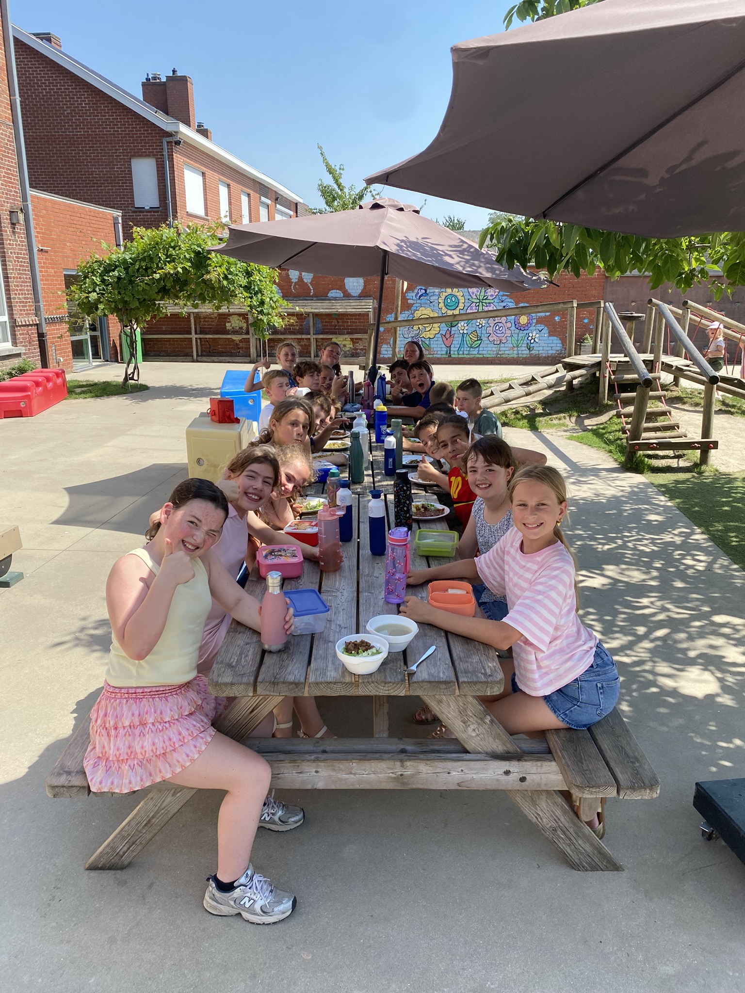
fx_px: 746
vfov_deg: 67.3
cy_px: 496
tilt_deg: -13.2
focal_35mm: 26
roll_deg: +0.4
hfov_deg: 53.1
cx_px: 372
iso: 32
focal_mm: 4.25
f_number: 1.8
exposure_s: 1/1429
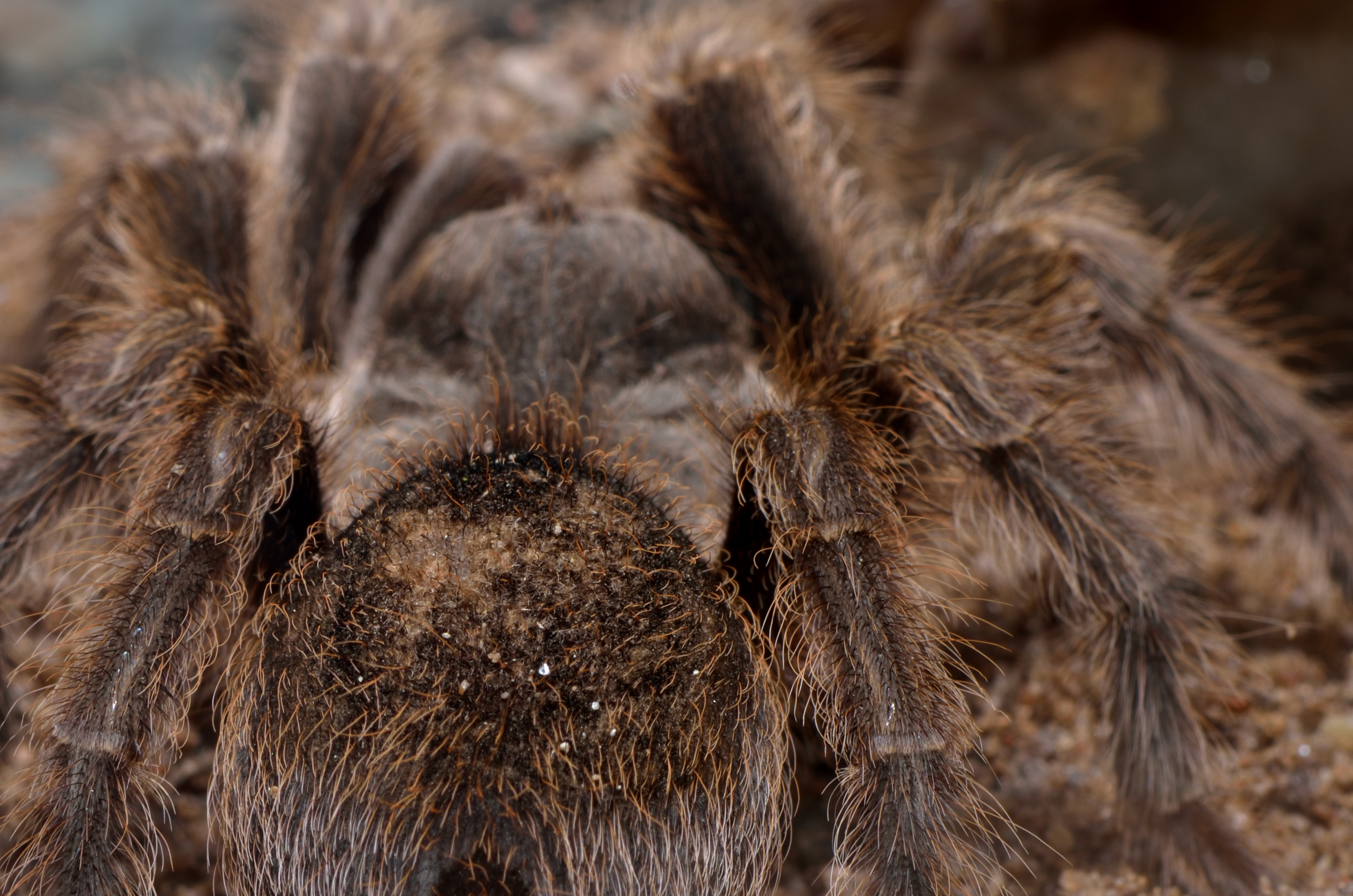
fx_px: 10271
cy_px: 551
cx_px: 696
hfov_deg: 7.5
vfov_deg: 5.0
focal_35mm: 274
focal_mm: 105
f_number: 16
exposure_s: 1/60
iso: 100
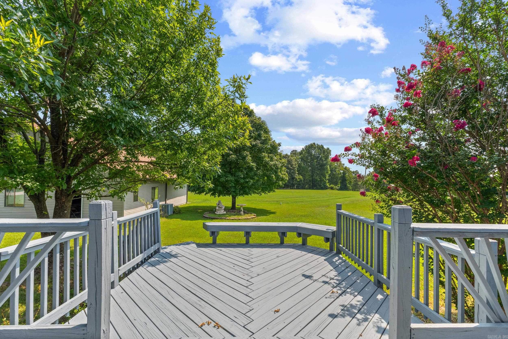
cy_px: 170
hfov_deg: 100.4
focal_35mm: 15
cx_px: 254
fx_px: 212
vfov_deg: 77.3
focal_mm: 10
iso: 200
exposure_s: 1/80
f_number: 9
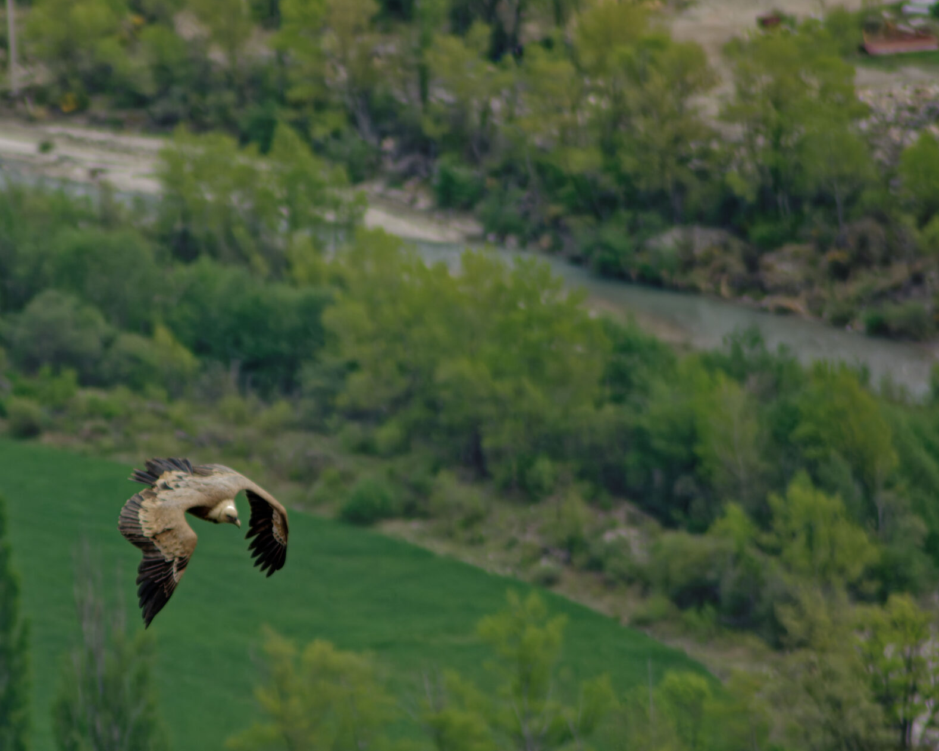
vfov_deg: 2.3
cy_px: 472
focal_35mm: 685
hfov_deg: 2.8
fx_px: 19040
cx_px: 214
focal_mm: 300
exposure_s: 1/2000
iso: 800
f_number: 5.6
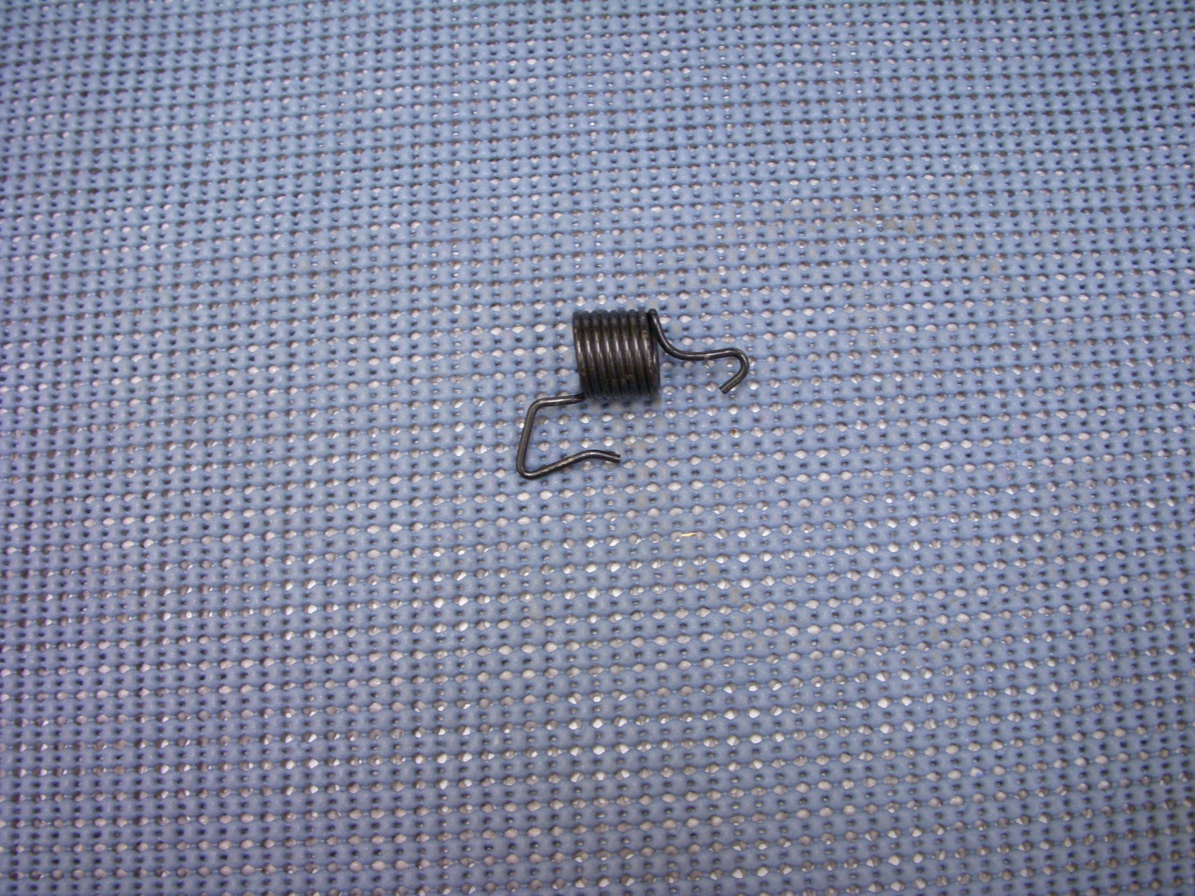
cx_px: 598
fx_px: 1312
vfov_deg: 37.7
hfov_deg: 49.0
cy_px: 448
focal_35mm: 38
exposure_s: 1/10
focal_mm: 6.3
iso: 200
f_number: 3.3
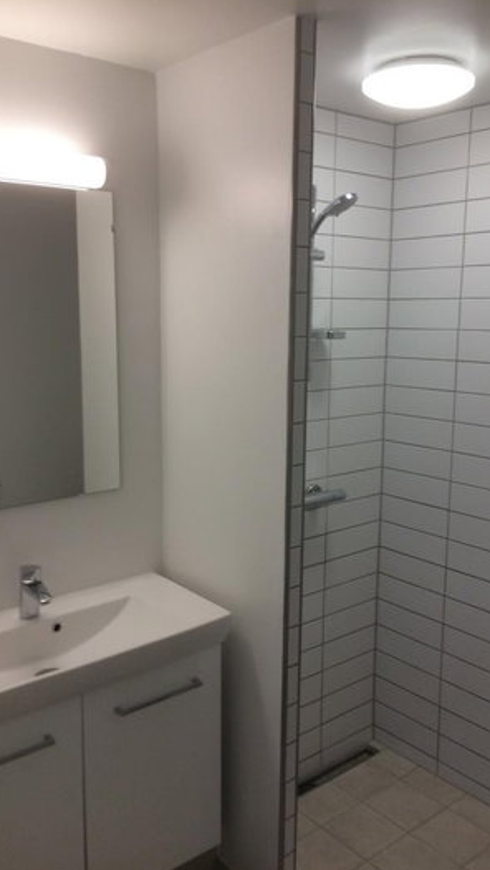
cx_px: 253
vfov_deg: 61.0
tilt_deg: -10.6
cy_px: 434
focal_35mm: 32
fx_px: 739
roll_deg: -2.0
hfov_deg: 36.7
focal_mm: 4.15
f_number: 2.2
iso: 64
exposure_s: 1/100
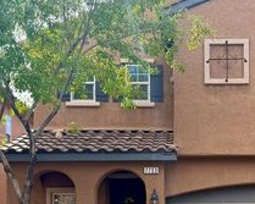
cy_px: 156
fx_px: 422
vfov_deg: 26.7
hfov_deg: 32.3
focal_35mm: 56
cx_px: 220
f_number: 1.78
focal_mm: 6.76
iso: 100
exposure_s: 1/2370
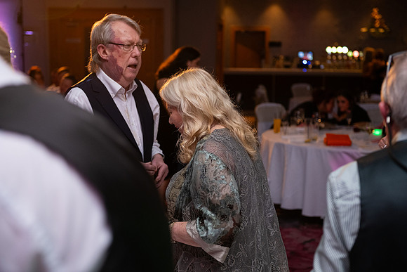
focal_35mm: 58
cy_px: 136
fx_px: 656
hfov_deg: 34.5
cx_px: 204
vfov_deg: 23.4
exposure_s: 1/160
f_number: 3.5
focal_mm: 58
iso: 1250
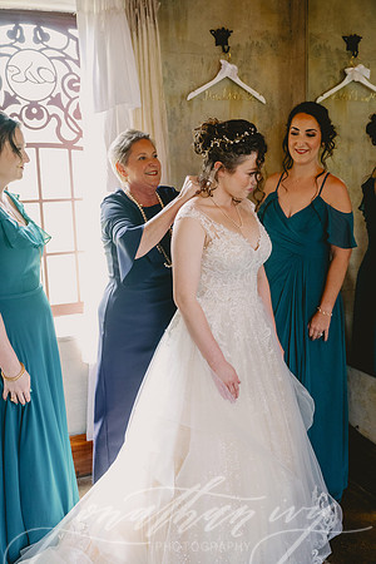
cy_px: 282
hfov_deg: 35.9
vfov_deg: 51.9
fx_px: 580
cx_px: 188
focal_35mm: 37
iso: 3200
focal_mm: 37
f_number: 3.5
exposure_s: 1/320
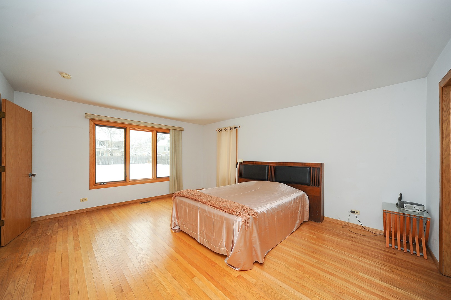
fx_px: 150
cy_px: 150
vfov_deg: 89.9
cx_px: 226
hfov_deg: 112.7
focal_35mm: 12
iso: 200
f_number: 8
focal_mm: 12
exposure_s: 1/10
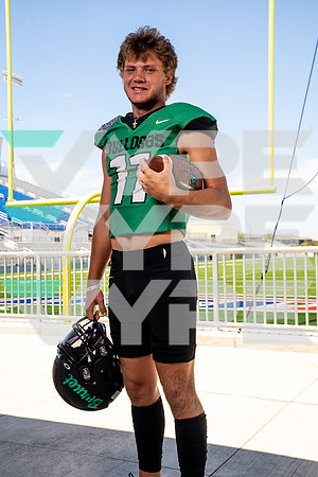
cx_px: 159
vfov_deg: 44.5
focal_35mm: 44
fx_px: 583
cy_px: 238
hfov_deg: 30.5
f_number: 8
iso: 100
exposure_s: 1/125
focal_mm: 44
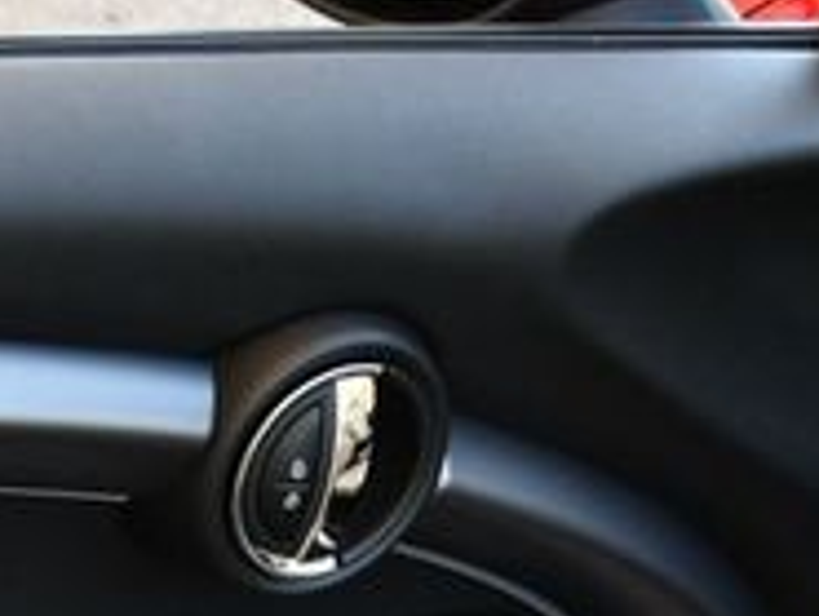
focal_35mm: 120
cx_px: -328
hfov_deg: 15.4
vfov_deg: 11.9
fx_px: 2841
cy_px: 904
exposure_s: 1/250
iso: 400
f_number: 4
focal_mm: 18
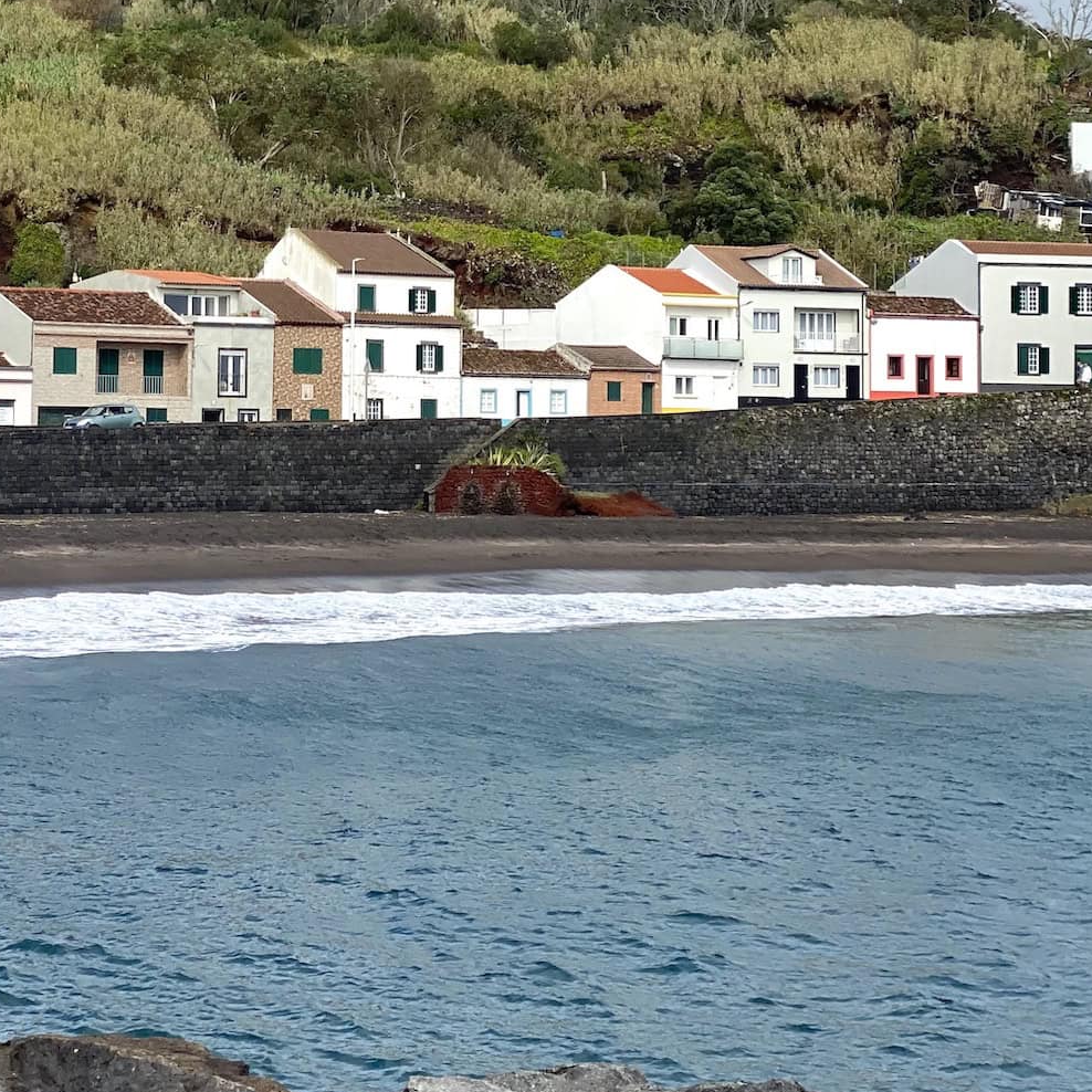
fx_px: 3319
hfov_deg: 18.6
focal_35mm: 93
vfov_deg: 18.5
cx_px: 288
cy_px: 233
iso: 20
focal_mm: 6
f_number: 2
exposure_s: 1/1916
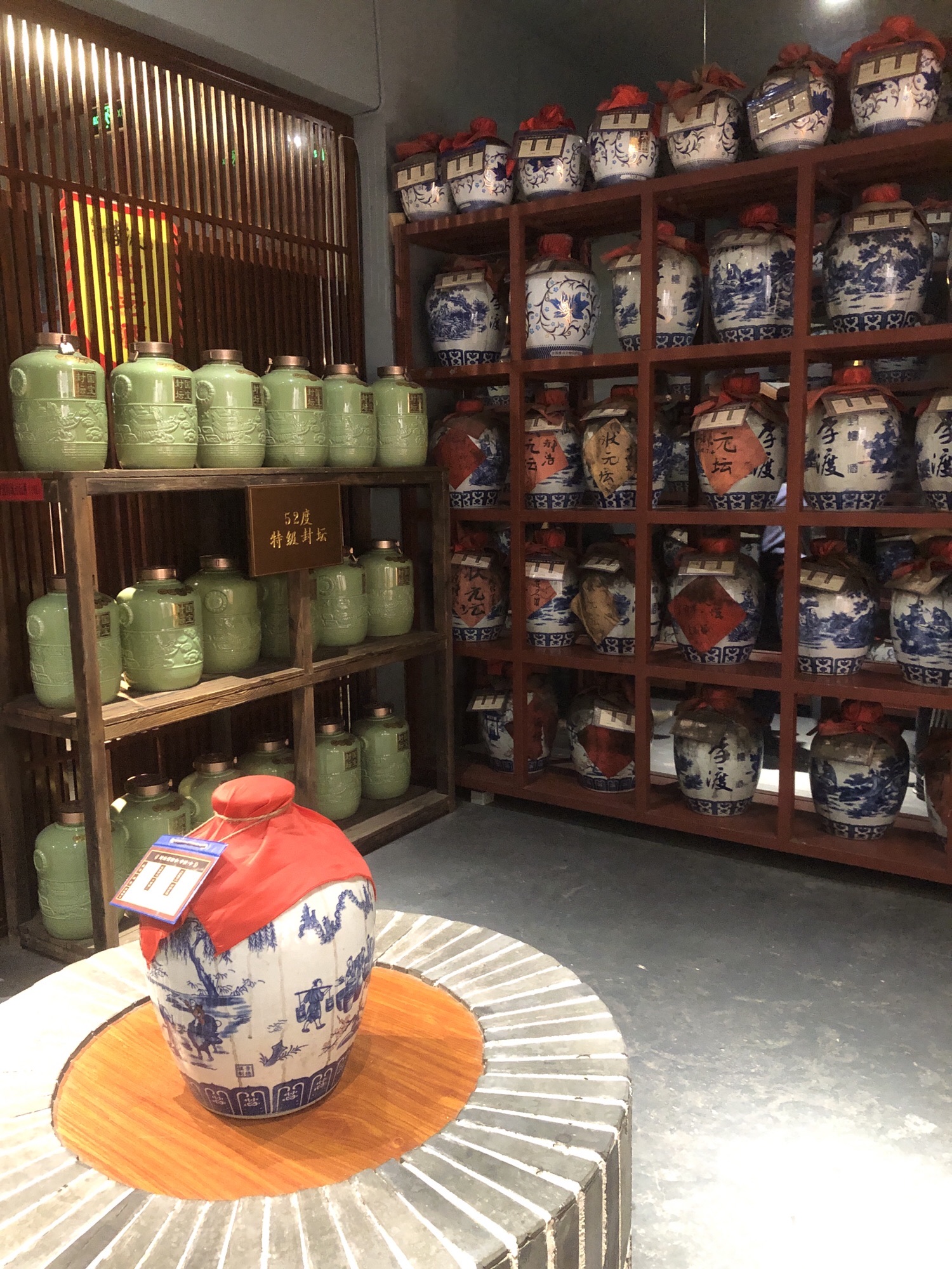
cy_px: 634
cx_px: 476
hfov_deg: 49.7
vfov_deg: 63.4
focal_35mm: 28
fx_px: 1027
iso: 80
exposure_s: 1/5
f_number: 1.8
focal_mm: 4
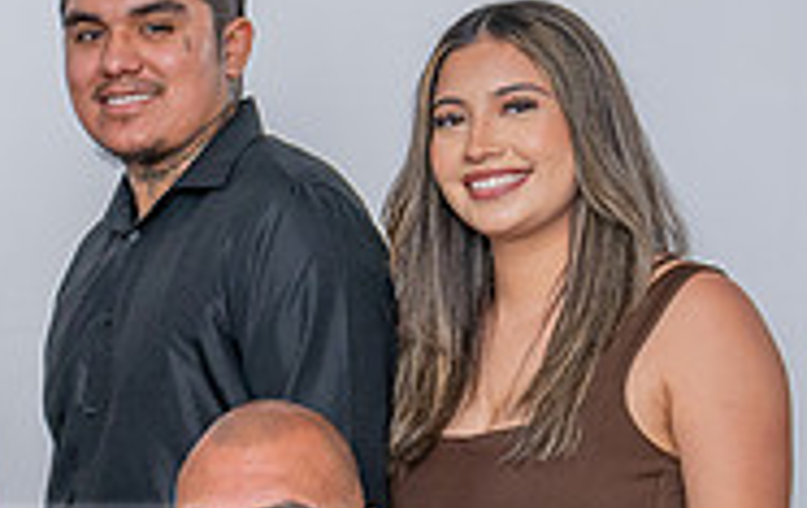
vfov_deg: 8.0
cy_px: 796
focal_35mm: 162
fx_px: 3569
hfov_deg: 12.4
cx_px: -323
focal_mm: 34
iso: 320
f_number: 5.6
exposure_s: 1/125
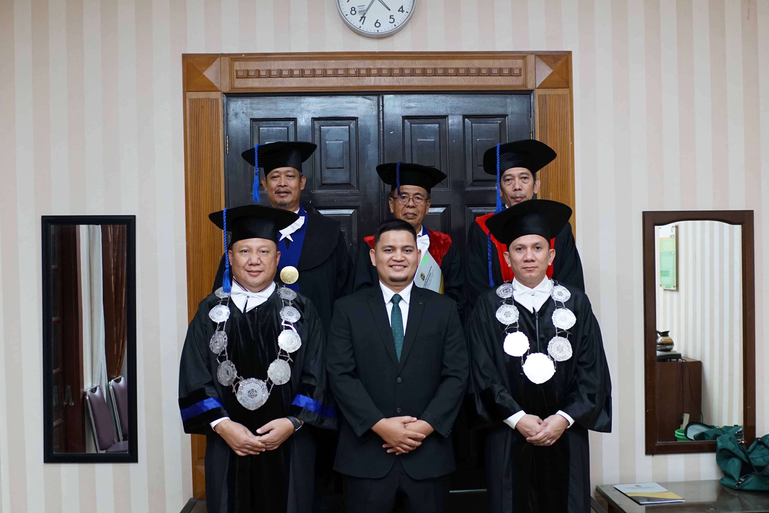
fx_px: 769
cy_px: 273
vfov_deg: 36.9
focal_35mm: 36
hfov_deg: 53.1
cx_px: 415
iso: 1000
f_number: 2.8
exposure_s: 1/125
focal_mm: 20
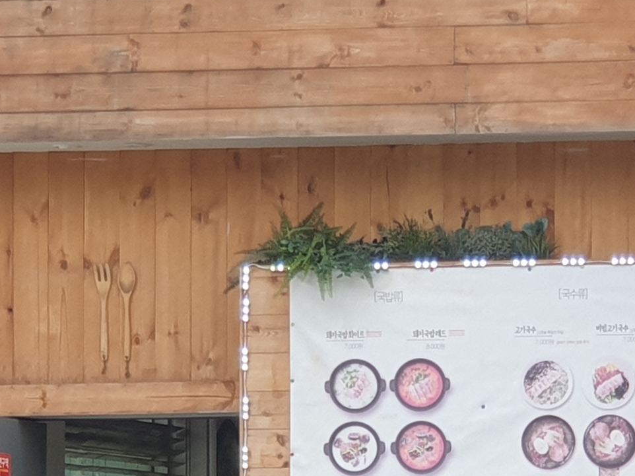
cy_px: 473
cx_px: 444
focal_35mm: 218
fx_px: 3998
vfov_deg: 6.8
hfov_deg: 9.1
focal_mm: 6
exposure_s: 1/241
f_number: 2.4
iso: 100
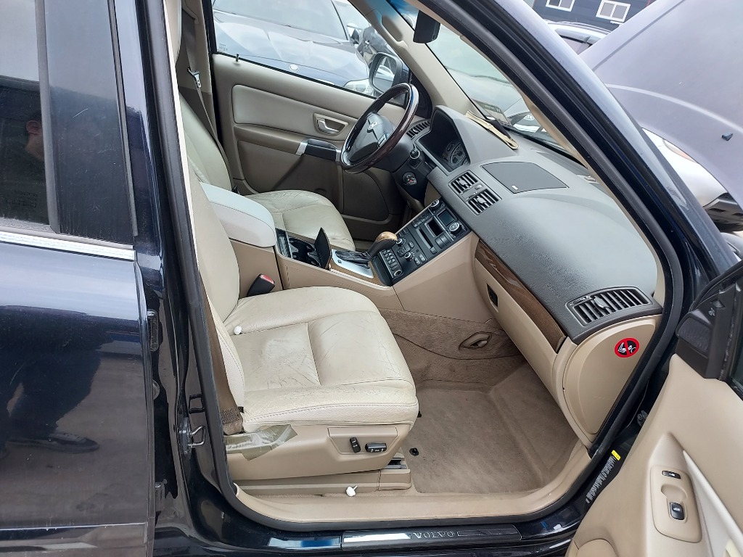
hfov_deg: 71.6
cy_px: 278
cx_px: 372
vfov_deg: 56.8
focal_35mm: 24
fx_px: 515
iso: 64
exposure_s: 1/120
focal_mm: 4.6
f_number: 1.8
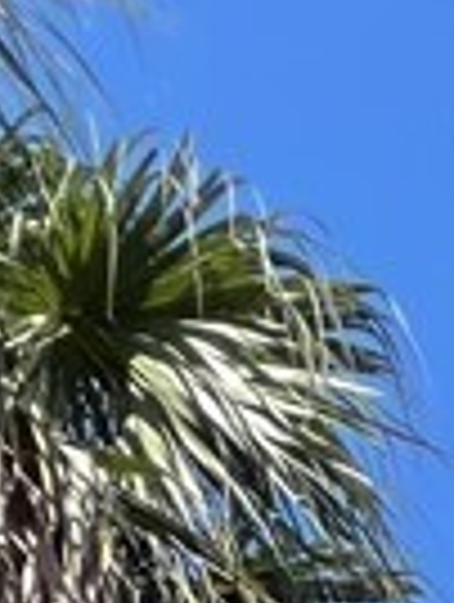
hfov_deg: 11.9
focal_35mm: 99
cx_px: 1115
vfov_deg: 9.9
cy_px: 2052
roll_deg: -2.5
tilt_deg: +5.0
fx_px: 1726
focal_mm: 1.57
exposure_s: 1/867
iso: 32
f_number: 1.8
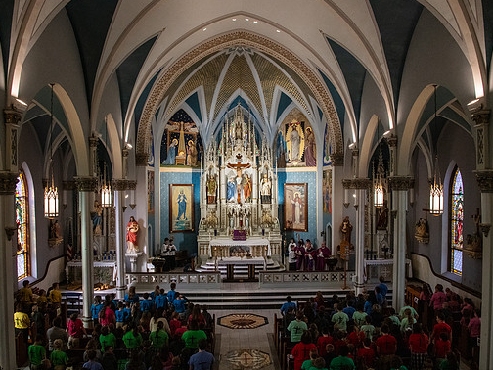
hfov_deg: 58.4
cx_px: 248
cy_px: 184
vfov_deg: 45.4
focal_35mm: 31
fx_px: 442
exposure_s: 1/160
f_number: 10
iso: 4000
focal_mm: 28
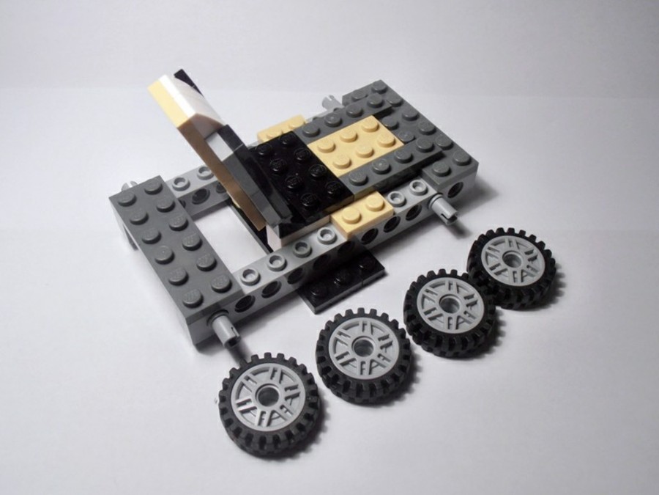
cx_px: 330
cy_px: 248
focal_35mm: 37
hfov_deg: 50.1
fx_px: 704
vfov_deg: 38.7
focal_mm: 6.61
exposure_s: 1/40
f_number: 3.9
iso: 80
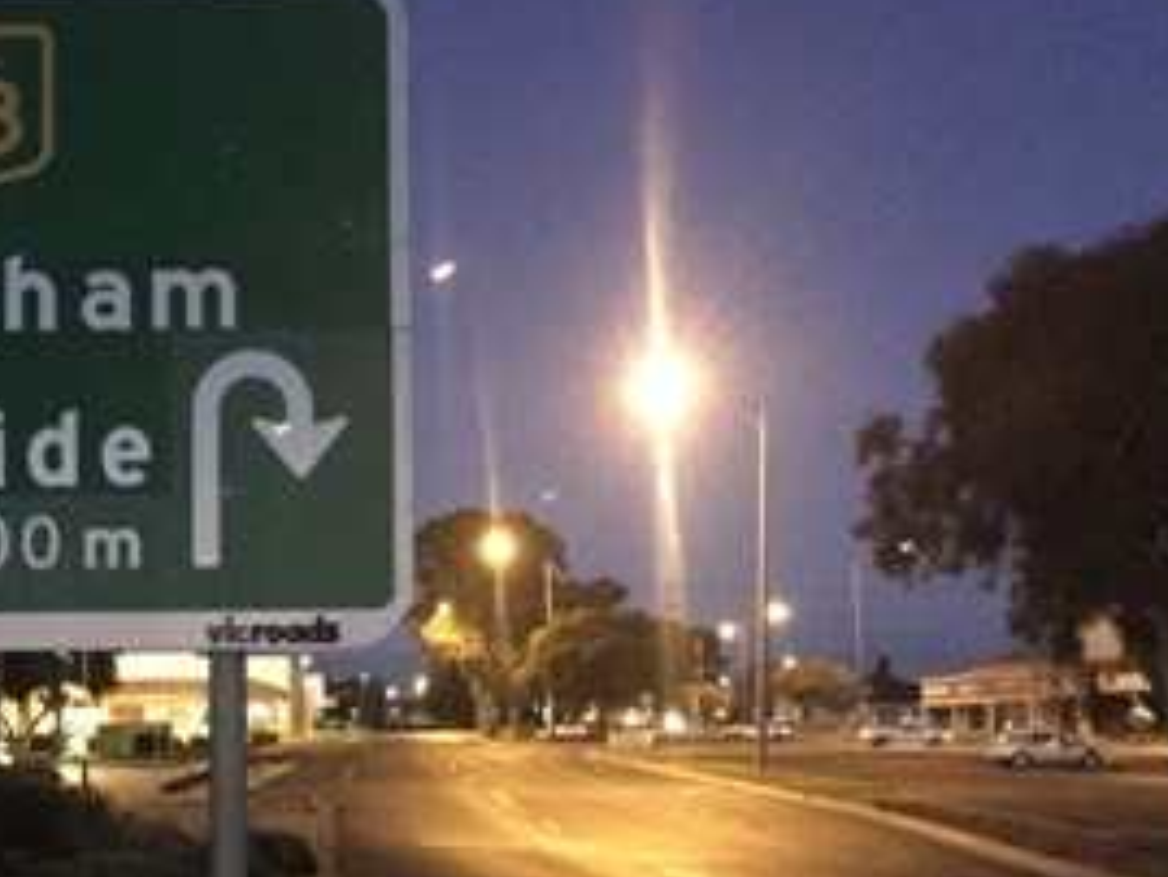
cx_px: 195
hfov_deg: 33.1
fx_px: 1890
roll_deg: -0.1
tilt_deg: +1.8
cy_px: 651
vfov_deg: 25.8
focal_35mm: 56
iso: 2000
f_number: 2.2
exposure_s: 1/15
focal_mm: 4.15
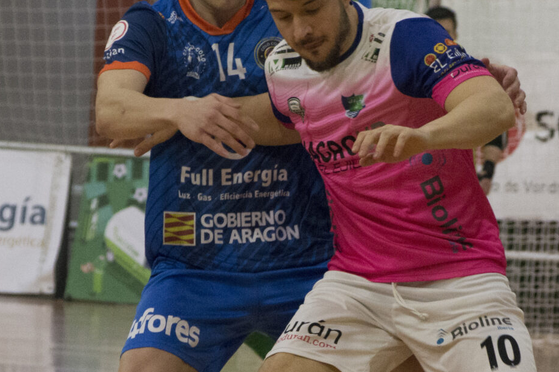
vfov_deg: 3.3
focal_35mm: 416
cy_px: 329
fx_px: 6455
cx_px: 317
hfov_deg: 5.0
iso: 3200
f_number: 5.6
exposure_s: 1/400
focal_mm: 100
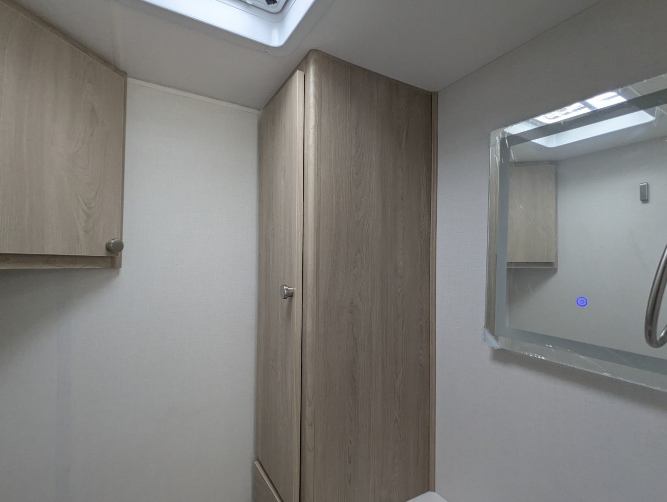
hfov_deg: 90.9
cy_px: 259
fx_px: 328
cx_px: 344
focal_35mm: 17
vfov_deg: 74.8
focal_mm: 2.35
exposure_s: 1/525
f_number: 2.2
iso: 223
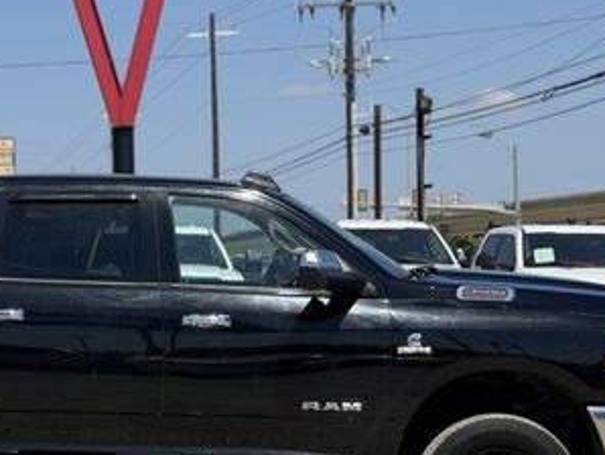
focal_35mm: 103
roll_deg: +2.2
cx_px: 51
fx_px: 1802
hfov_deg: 18.7
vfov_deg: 14.3
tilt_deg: -1.6
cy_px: 331
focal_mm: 6.76
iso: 80
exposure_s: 1/7874
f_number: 1.78
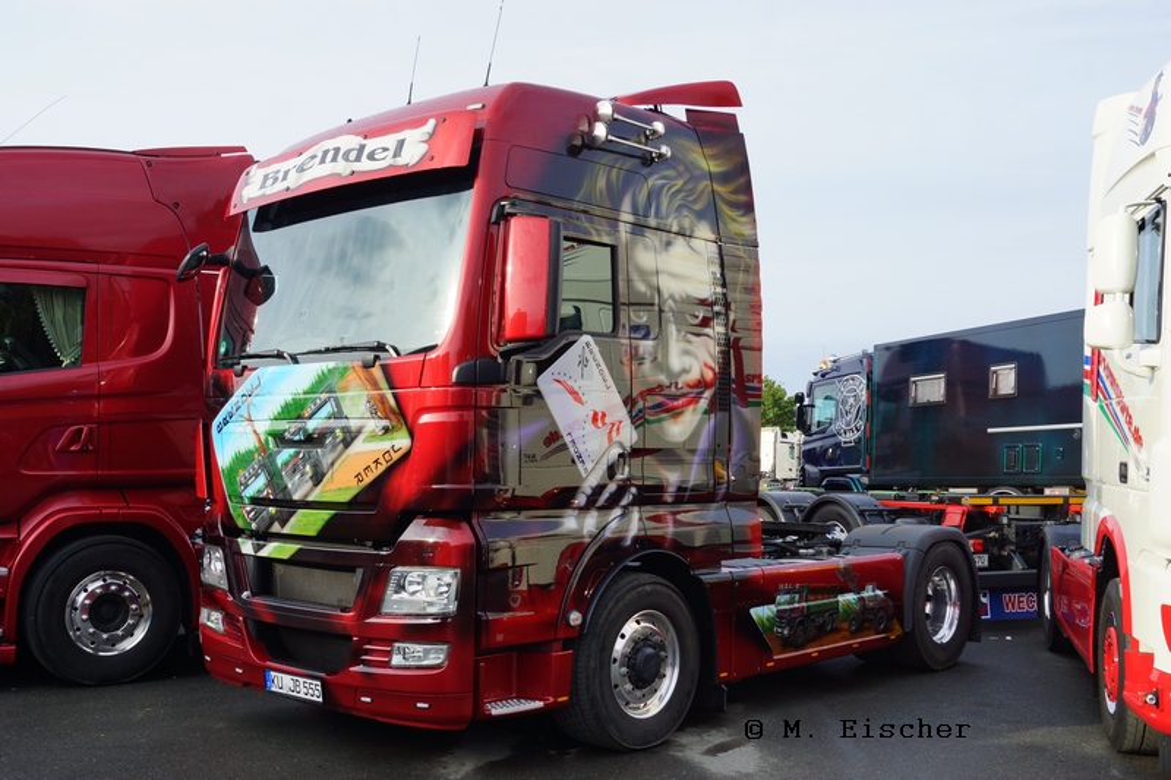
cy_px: 390
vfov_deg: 36.9
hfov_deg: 53.1
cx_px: 586
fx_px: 1171
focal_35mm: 36
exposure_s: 1/100
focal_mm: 24
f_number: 10
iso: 100
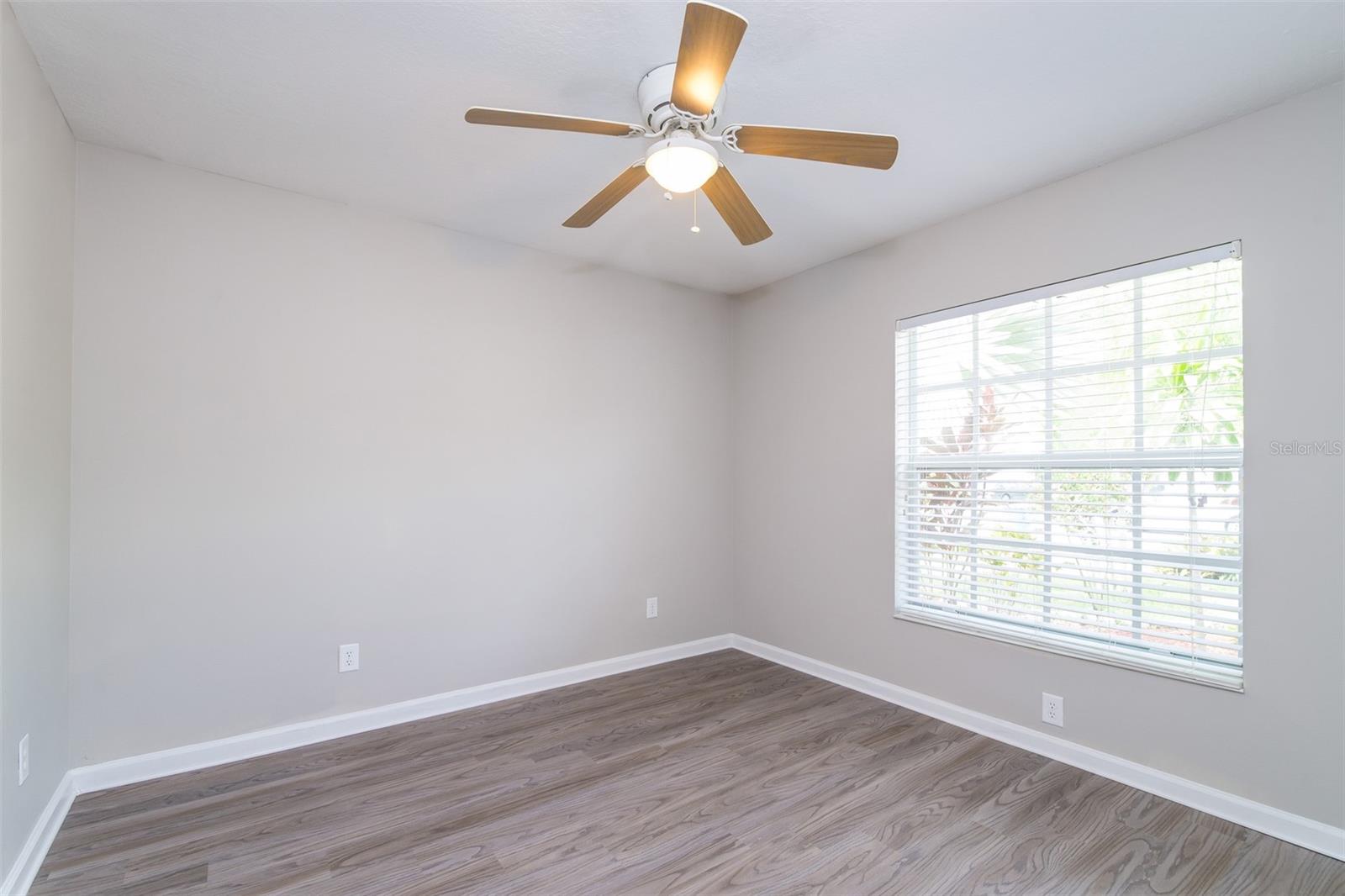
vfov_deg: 77.3
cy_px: 448
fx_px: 560
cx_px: 672
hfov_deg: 100.4
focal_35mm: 15
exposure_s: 1/20
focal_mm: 15
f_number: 7.1
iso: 400
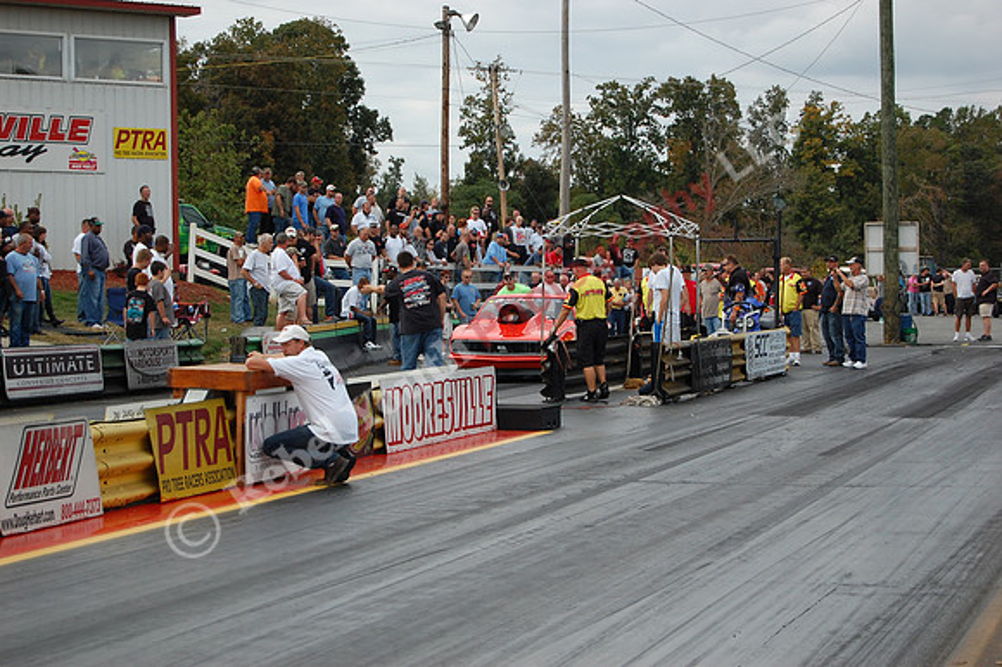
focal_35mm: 82
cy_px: 334
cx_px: 501
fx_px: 2295
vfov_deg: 16.5
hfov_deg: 24.6
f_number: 5.6
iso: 400
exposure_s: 1/800
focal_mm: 55
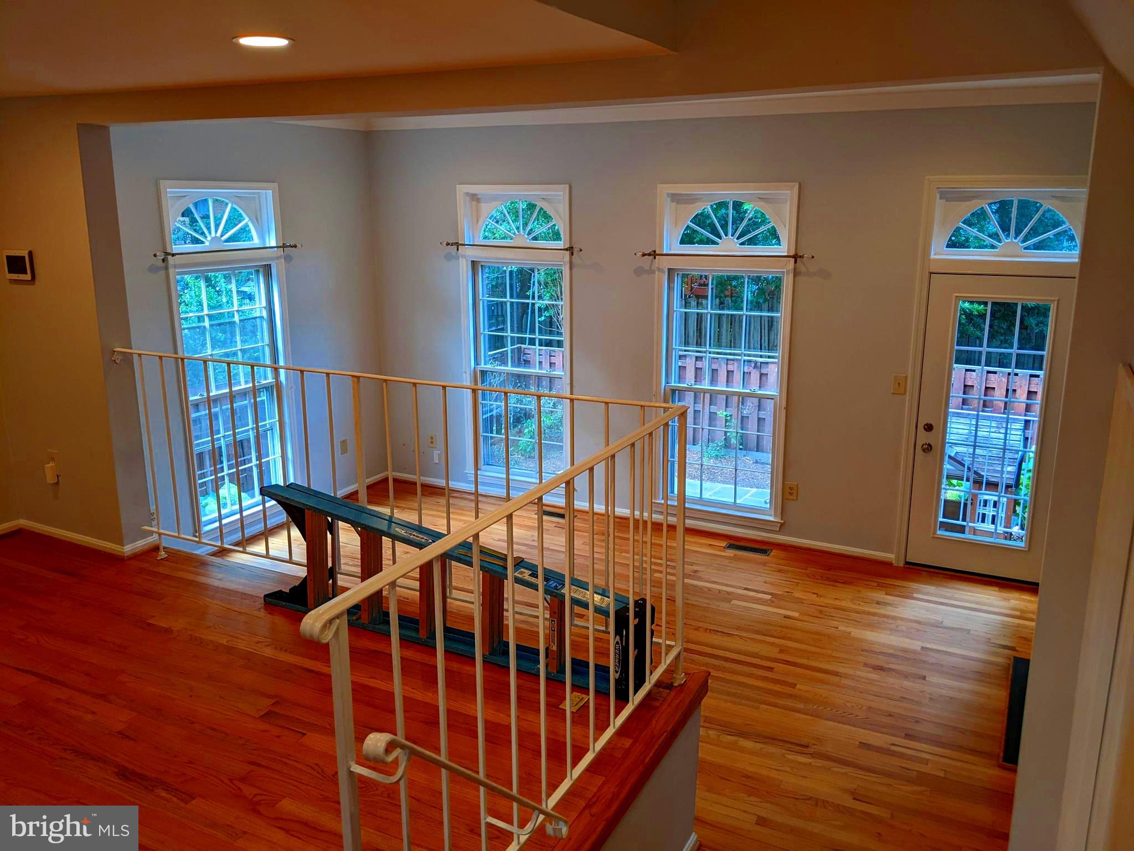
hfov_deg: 65.3
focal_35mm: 27
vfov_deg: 51.4
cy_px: 426
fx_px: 885
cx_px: 567
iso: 50
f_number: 1.8
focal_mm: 4.44
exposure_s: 1/120
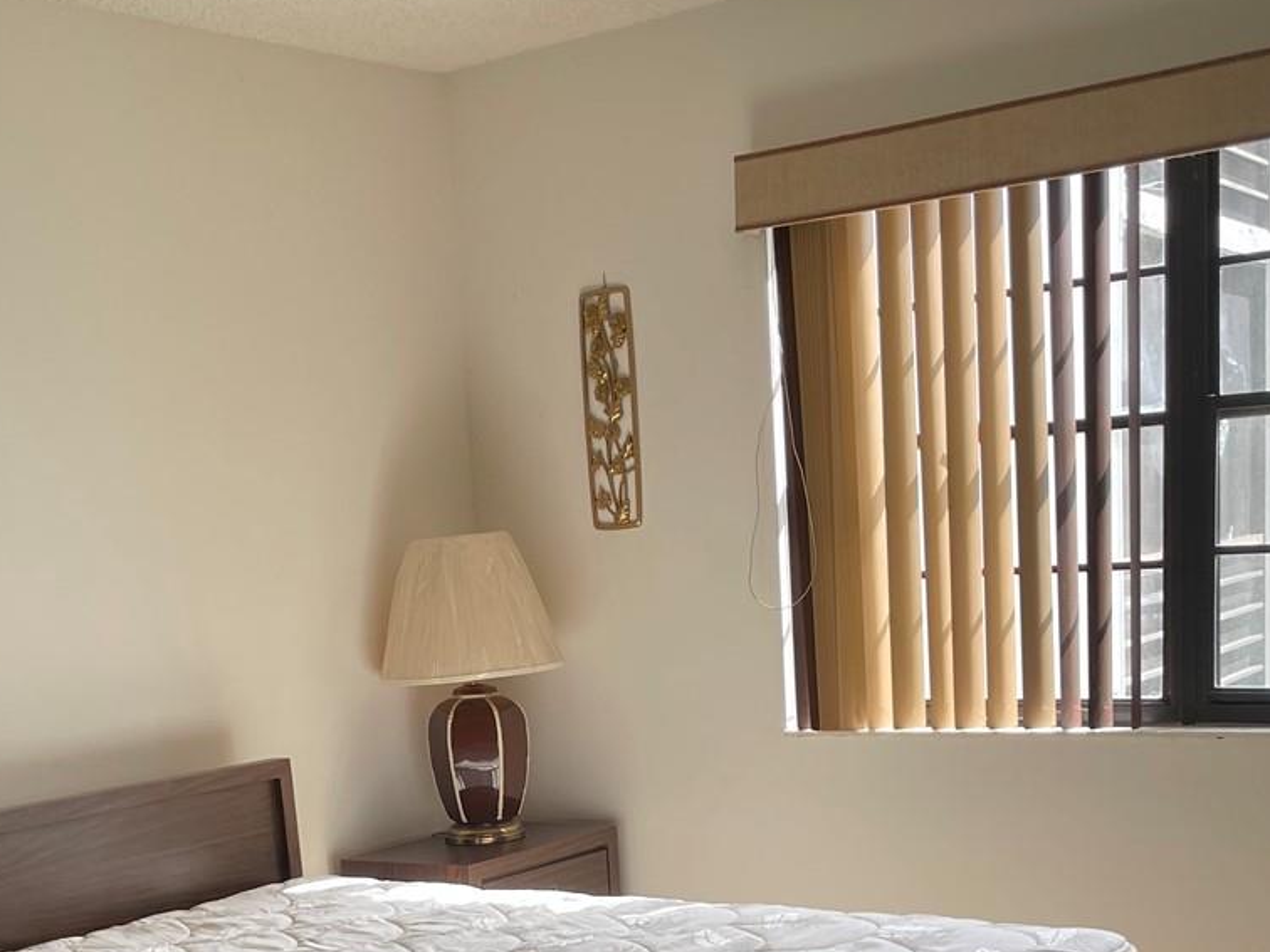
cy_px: 928
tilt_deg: -9.7
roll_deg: +6.1
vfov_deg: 25.4
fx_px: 2018
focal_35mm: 55
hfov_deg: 34.8
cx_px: 485
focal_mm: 4.2
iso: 32
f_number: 1.6
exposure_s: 1/344
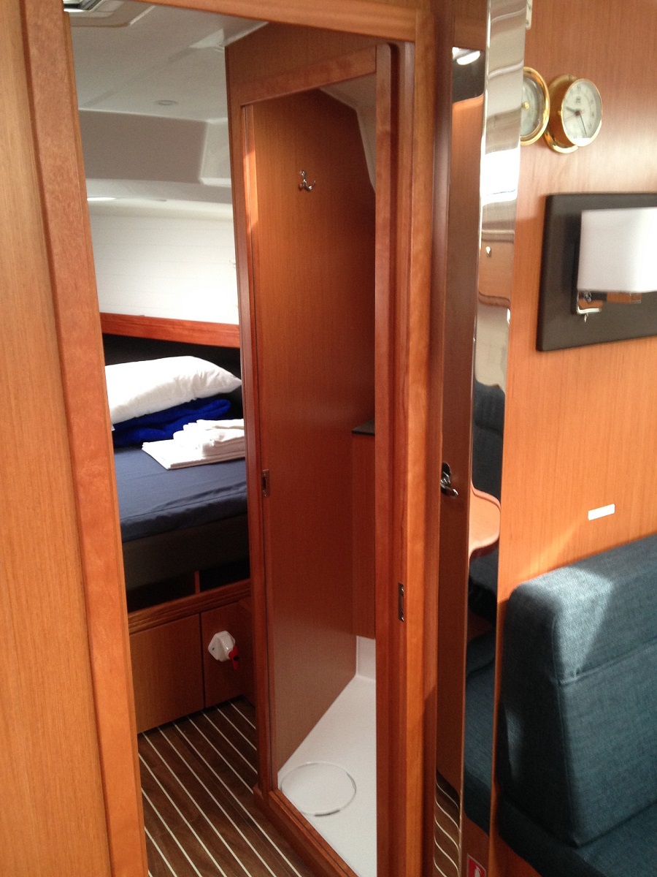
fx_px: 835
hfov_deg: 42.9
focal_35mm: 33
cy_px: 438
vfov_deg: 55.4
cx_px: 328
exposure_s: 1/20
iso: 125
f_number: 2.4
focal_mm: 4.12
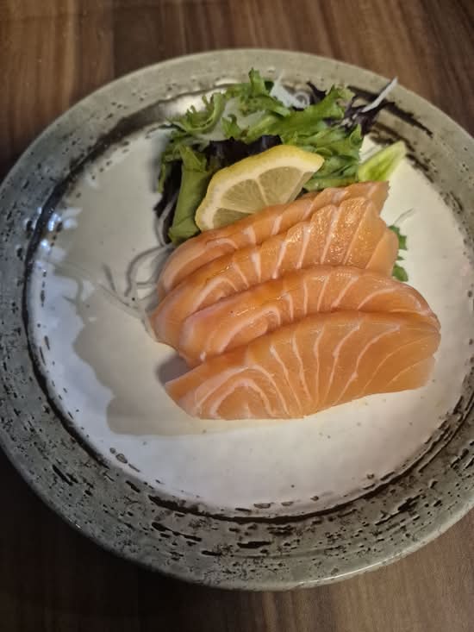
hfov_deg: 58.9
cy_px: 316
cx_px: 237
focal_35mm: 23
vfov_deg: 73.9
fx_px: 420
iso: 1000
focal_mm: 5.4
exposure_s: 1/120
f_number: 1.8
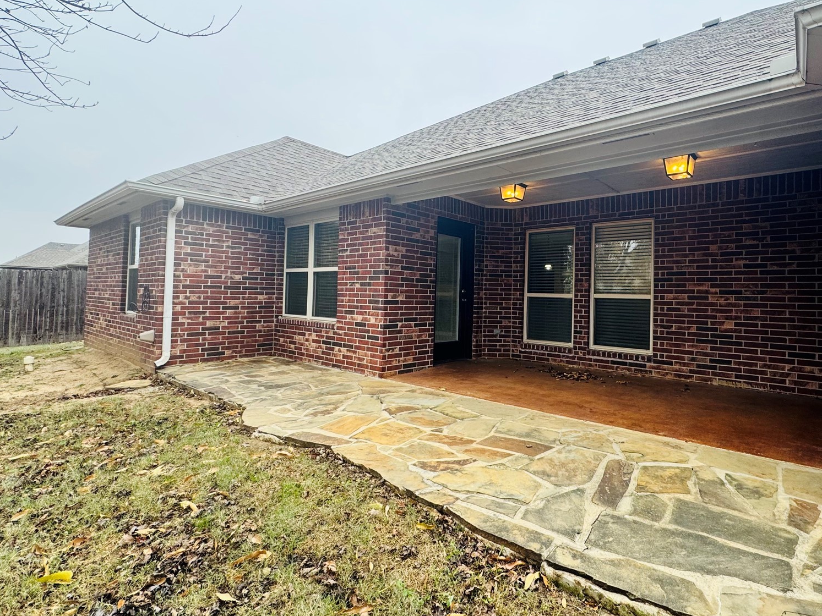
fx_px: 427
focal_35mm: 18
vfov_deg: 71.5
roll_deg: -1.7
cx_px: 488
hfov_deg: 86.8
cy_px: 287
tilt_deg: +2.0
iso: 50
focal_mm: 2.22
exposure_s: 1/99
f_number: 2.2
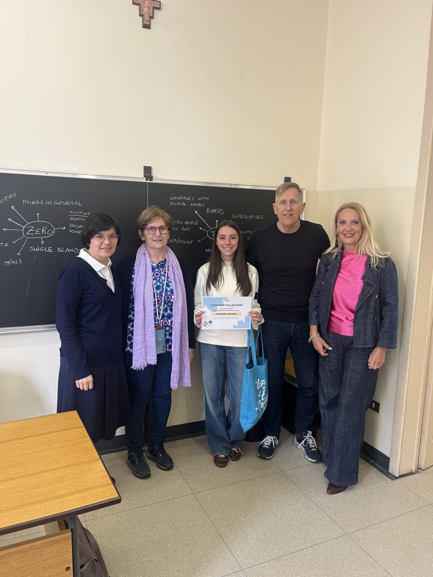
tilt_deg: -9.1
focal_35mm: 26
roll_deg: -1.5
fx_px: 434
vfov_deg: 67.3
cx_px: 216
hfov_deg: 53.1
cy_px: 288
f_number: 1.6
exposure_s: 1/50
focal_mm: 5.1
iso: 125
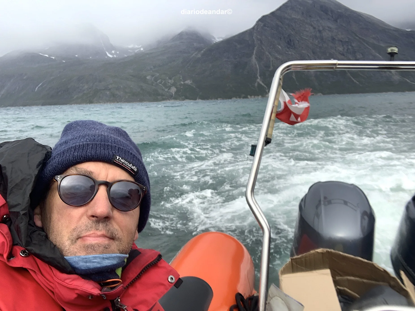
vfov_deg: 44.2
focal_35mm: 32
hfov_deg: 56.8
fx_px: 384
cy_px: 156
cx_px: 208
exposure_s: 1/304
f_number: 2.2
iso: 16
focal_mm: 2.87
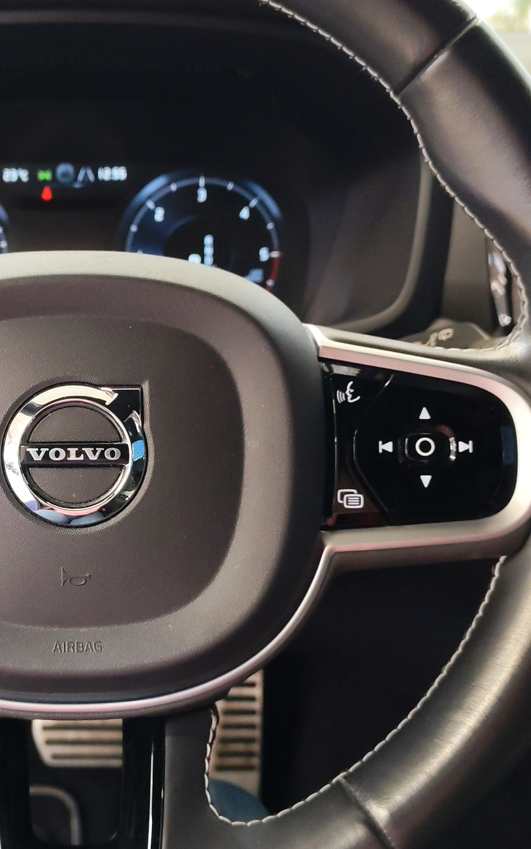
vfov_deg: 41.0
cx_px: 88
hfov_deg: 25.8
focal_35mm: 49
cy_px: 443
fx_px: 1134
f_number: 1.9
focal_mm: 6.12
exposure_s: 1/50
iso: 1250
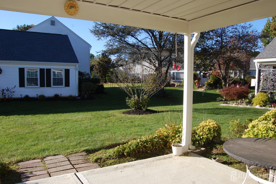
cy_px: 92
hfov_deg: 67.4
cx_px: 138
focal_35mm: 27
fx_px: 207
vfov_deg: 47.8
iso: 200
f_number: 8
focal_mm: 18
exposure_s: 1/250
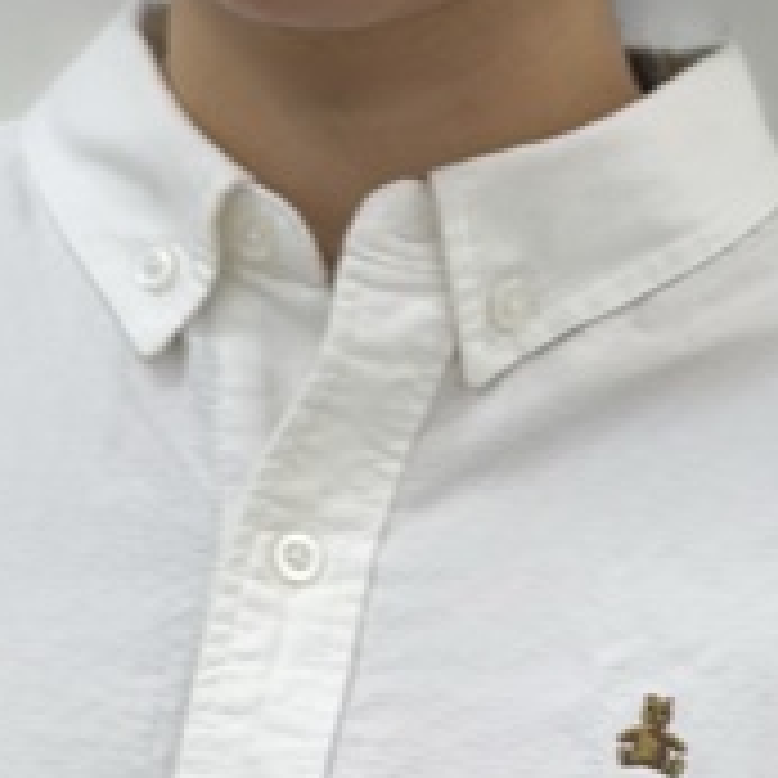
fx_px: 3000
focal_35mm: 118
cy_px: -126
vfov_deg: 14.4
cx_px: 351
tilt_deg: -2.2
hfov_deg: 14.8
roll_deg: -0.8
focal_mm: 6.76
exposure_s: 1/158
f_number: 1.78
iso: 50
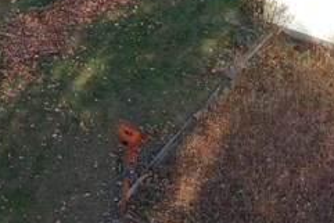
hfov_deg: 16.7
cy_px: -57
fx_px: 1105
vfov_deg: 11.3
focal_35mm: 119
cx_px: -36
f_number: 3.2
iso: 100
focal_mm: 10.26
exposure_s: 1/40
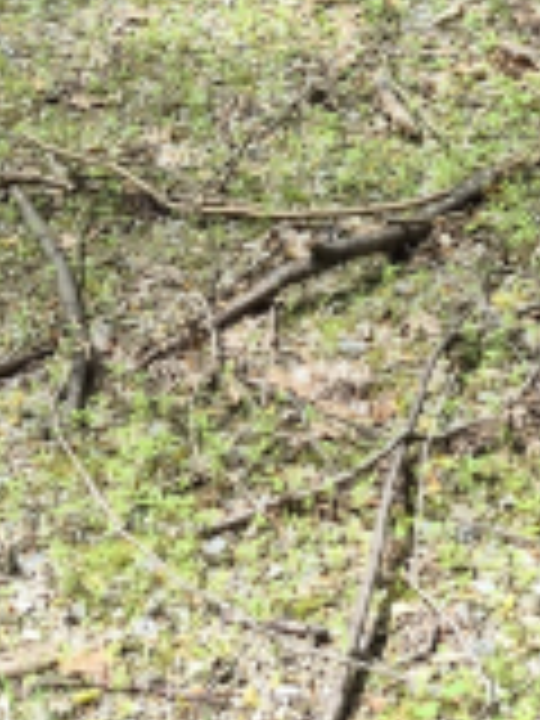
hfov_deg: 15.4
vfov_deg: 17.6
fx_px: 1997
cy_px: -466
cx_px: 288
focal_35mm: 96
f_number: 1.8
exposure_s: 1/282
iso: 25
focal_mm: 5.4
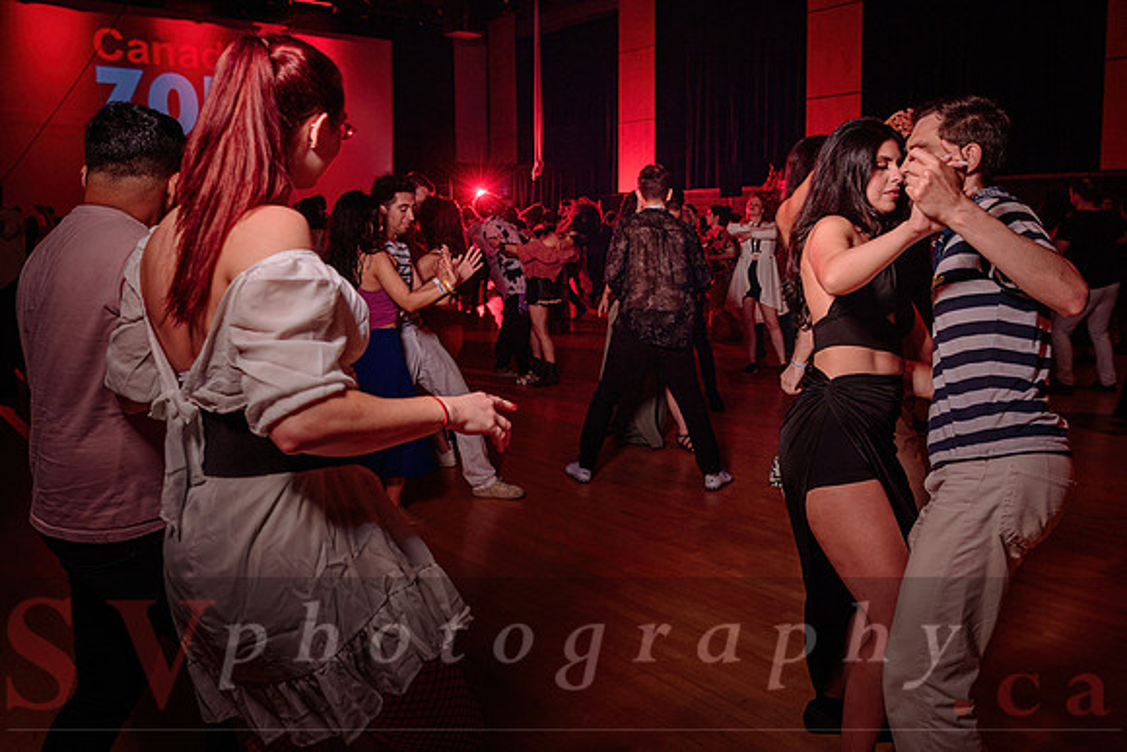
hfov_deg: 60.9
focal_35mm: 31
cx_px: 602
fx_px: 958
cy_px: 309
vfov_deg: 42.7
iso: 800
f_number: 3.5
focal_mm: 26
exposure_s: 1/125
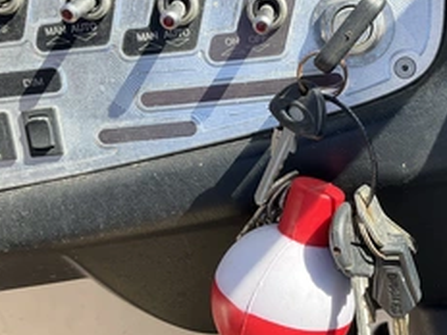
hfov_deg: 37.6
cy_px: 137
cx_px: 310
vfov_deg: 29.0
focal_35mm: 50
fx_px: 646
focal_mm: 3
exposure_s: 1/378
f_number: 1.8
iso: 25
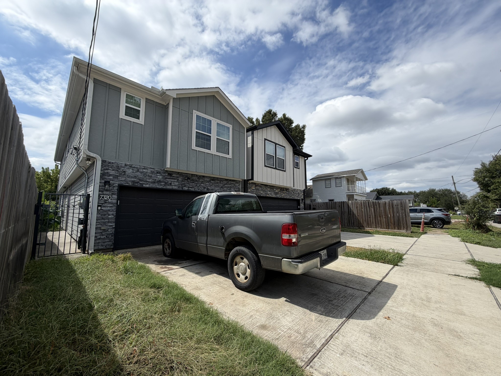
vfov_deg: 85.7
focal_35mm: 14
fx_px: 203
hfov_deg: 102.1
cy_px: 188
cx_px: 250
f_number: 2.2
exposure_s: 1/1125
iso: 20
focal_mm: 2.22
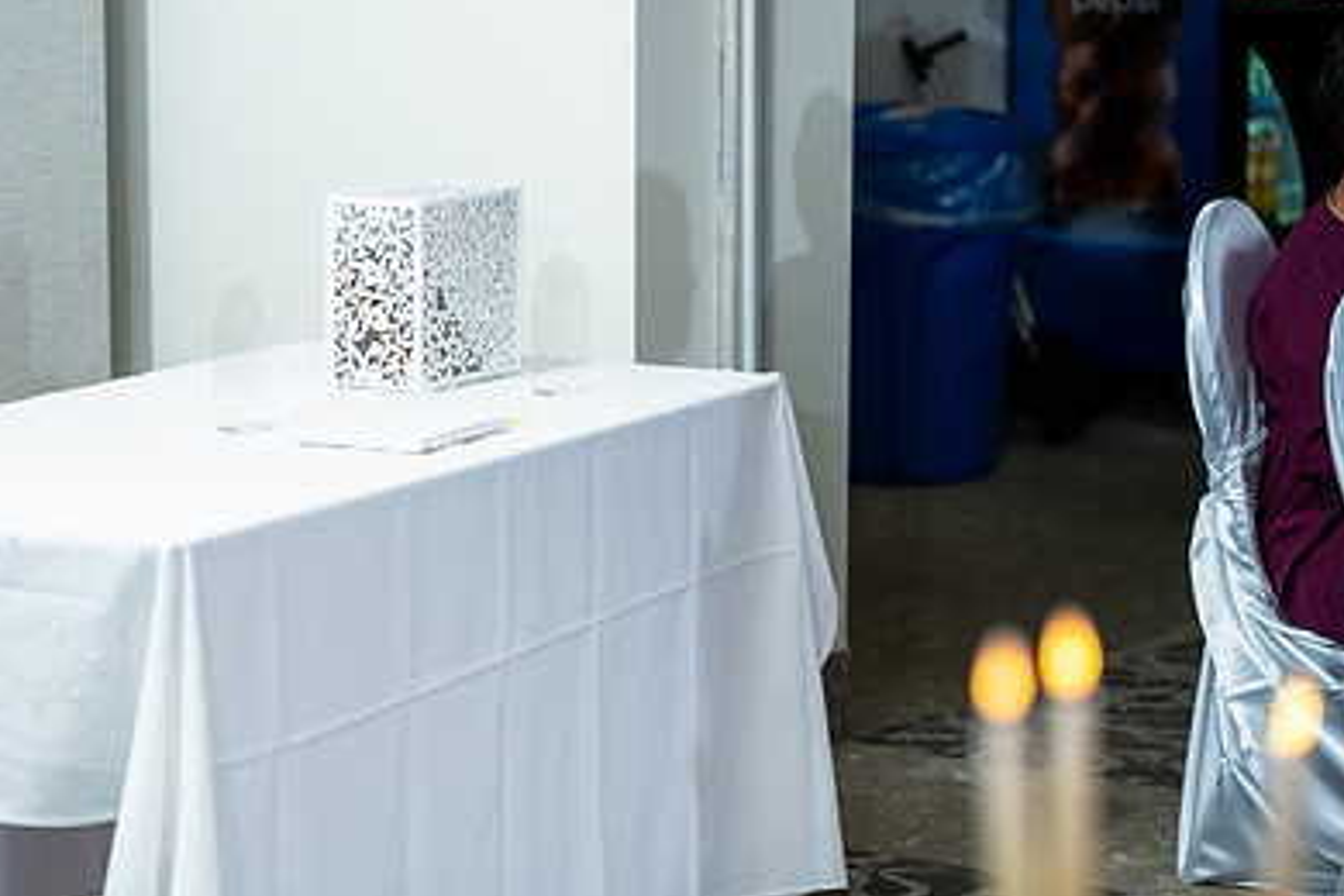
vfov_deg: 12.1
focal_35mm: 113
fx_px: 4218
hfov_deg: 18.0
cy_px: 488
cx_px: 362
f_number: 2
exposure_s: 1/200
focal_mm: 76
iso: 640
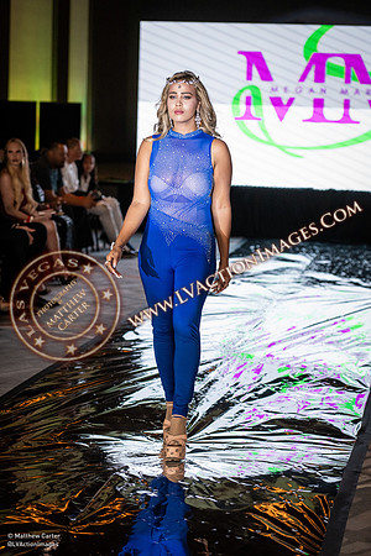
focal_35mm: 85
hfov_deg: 16.1
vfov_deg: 23.9
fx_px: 1314
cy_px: 278
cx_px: 186
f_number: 2.8
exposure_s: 1/800
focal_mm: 85
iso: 2500
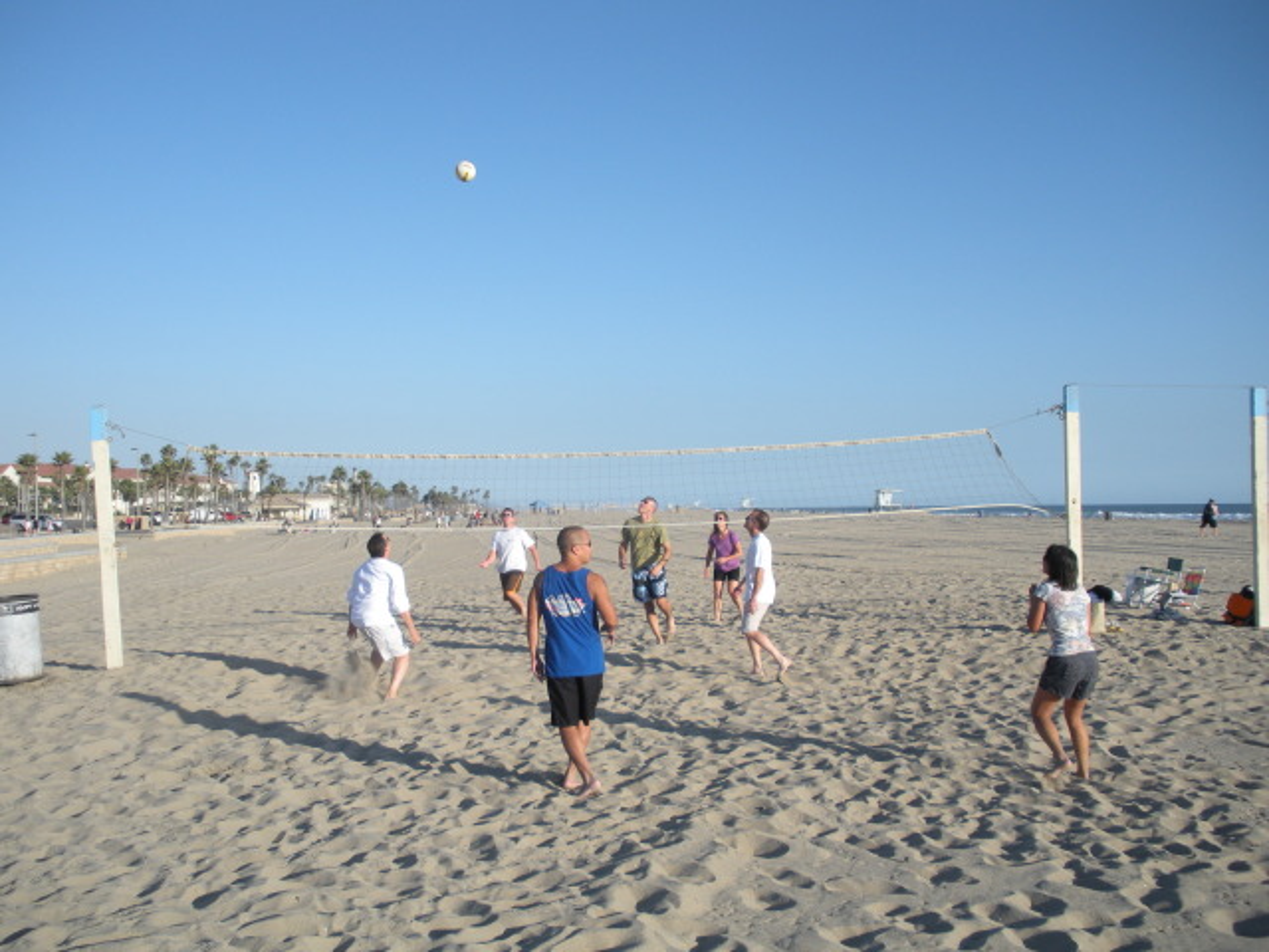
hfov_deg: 51.4
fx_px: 1320
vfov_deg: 39.7
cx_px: 634
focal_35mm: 36
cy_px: 476
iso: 64
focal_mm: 6.3
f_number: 3.5
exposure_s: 1/570
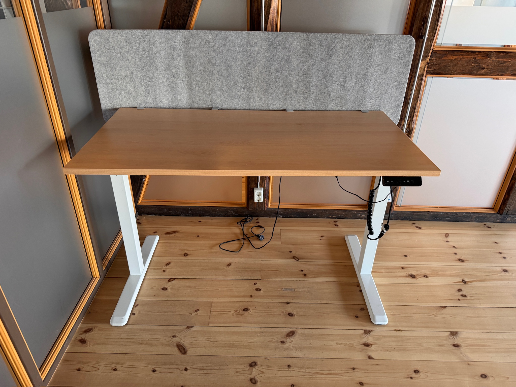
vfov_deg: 56.8
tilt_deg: -29.2
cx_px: 258
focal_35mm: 24
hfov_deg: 71.6
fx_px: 358
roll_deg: -1.8
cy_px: 194
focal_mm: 6.76
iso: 320
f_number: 1.78
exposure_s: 1/50
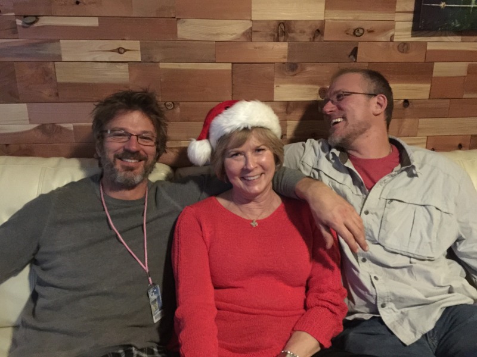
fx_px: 400
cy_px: 178
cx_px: 238
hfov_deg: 61.7
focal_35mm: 29
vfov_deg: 48.2
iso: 320
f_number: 2.2
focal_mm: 4.15
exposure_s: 1/4
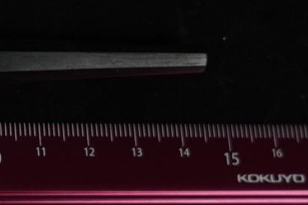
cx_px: -97
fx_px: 1351
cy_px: 83
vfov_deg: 8.7
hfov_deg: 12.6
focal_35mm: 158
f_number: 4
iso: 800
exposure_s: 1/400
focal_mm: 27
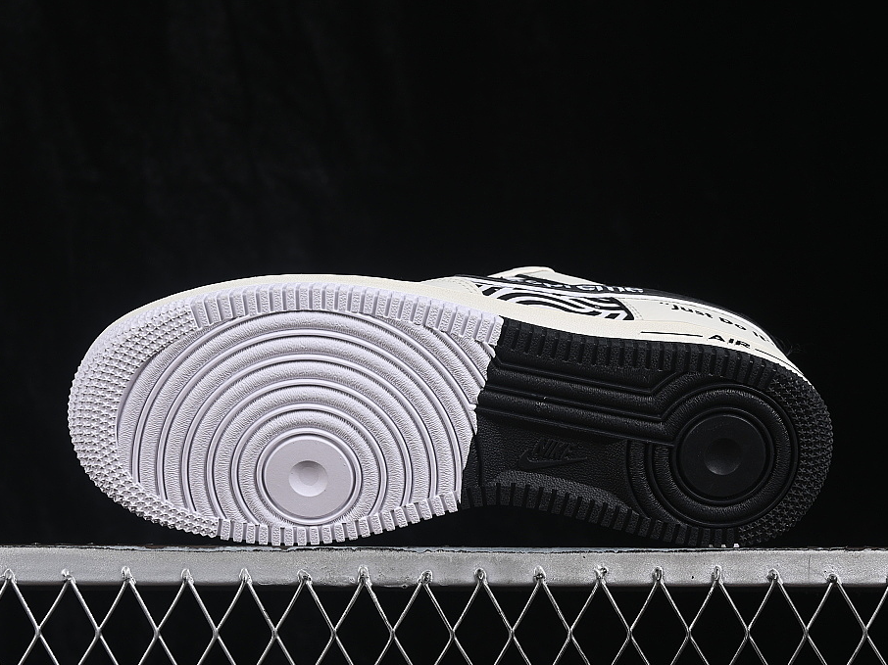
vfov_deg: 17.2
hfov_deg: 22.8
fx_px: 2206
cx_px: 457
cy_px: 328
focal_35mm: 86
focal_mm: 50
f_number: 8
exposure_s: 1/80
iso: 160
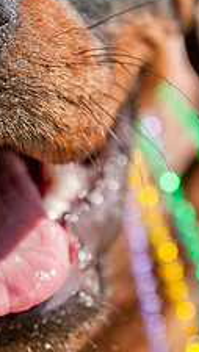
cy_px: 128
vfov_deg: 13.7
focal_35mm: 157
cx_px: -1
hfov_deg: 7.7
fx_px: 1469
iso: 400
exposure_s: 1/1250
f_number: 4.5
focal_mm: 50
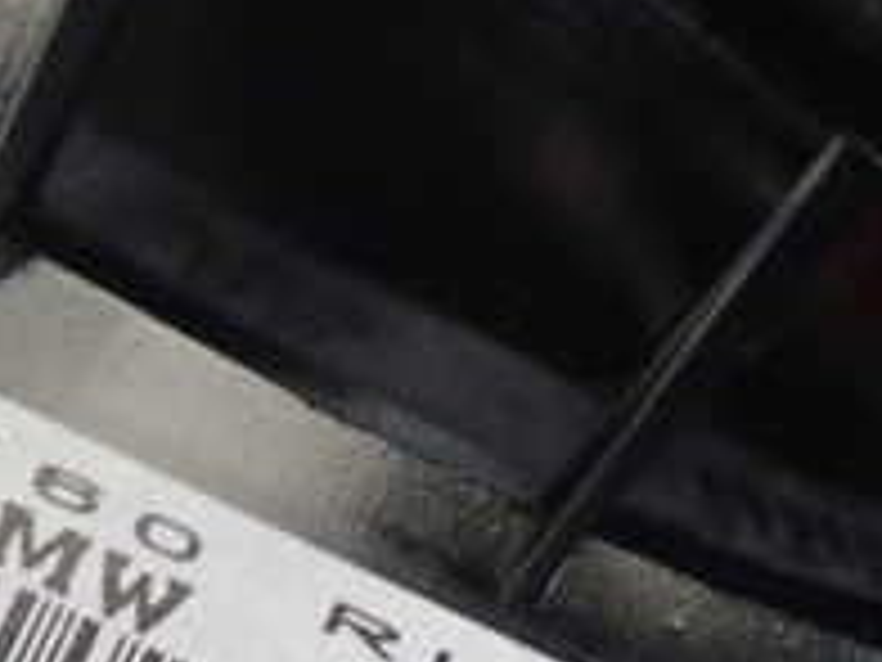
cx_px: 585
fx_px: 2344
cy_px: 824
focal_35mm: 92
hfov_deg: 21.2
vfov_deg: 15.4
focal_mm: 5.5
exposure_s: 1/60
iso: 800
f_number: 2.3
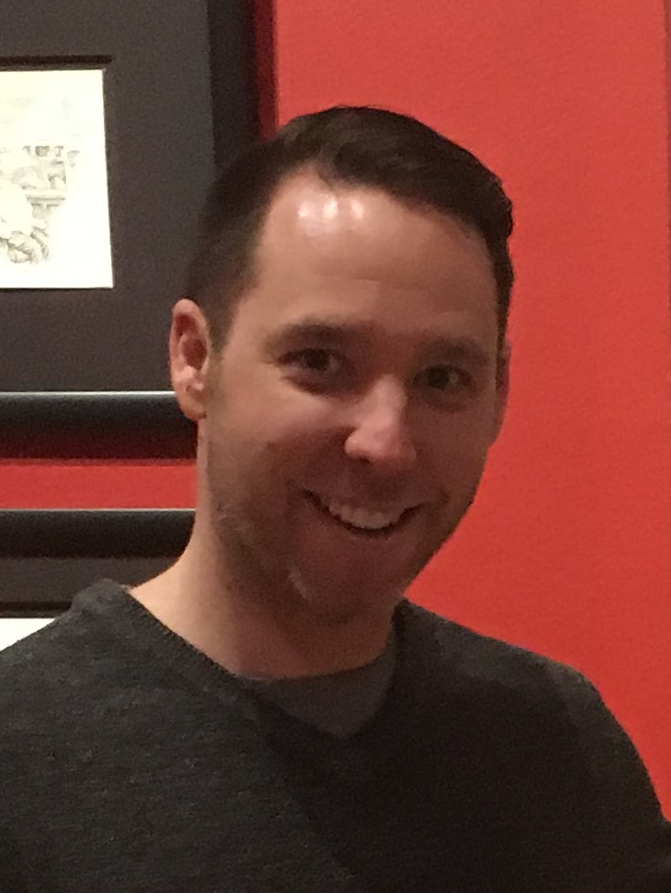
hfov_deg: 48.3
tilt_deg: -7.5
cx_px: 336
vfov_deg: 61.6
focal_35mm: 29
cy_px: 446
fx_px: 749
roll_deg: +0.0
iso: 500
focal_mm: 4.15
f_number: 2.2
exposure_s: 1/15
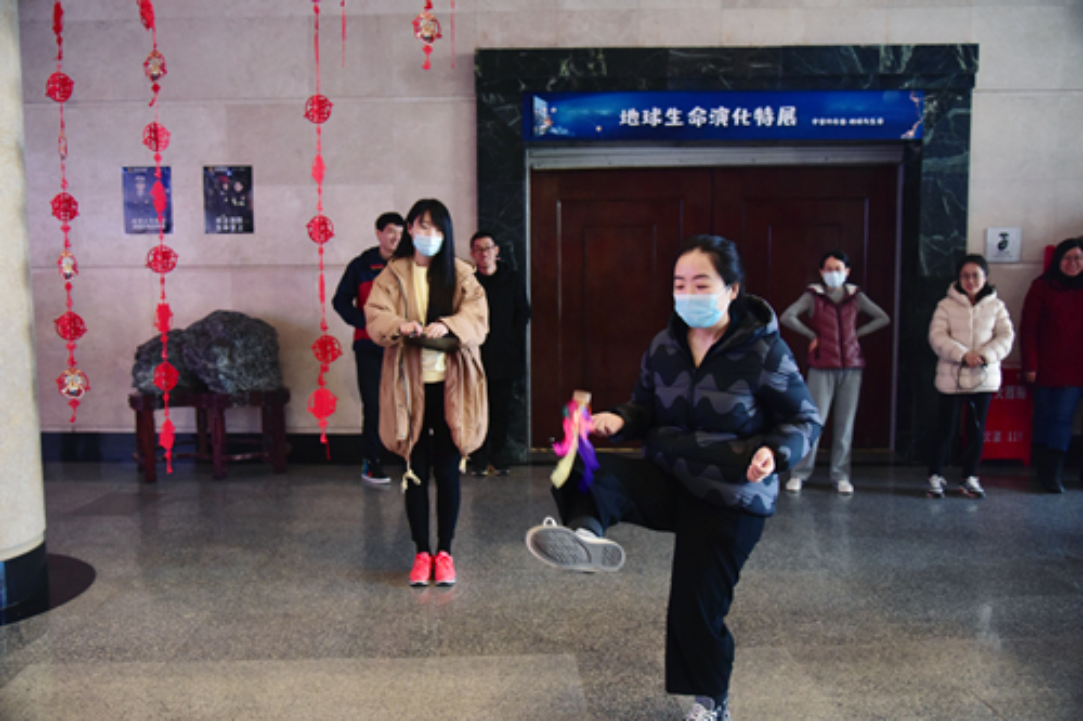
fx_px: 932
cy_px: 360
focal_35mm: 31
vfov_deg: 42.3
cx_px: 542
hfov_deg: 60.3
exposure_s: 1/200
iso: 3200
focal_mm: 31
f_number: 4
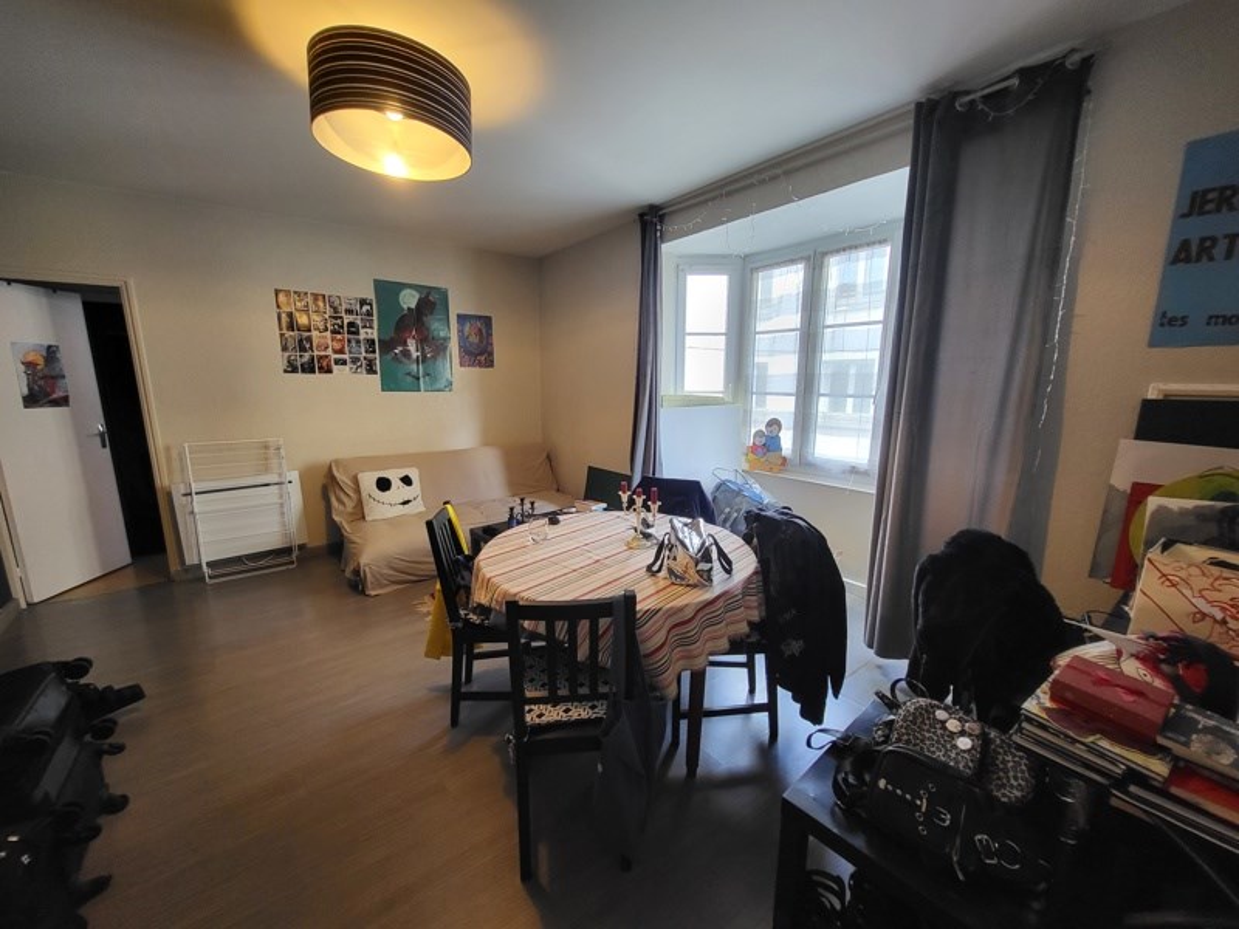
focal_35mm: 13
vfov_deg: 89.9
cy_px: 464
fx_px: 465
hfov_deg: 106.2
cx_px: 620
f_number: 2.2
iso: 200
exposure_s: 1/50
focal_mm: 1.74
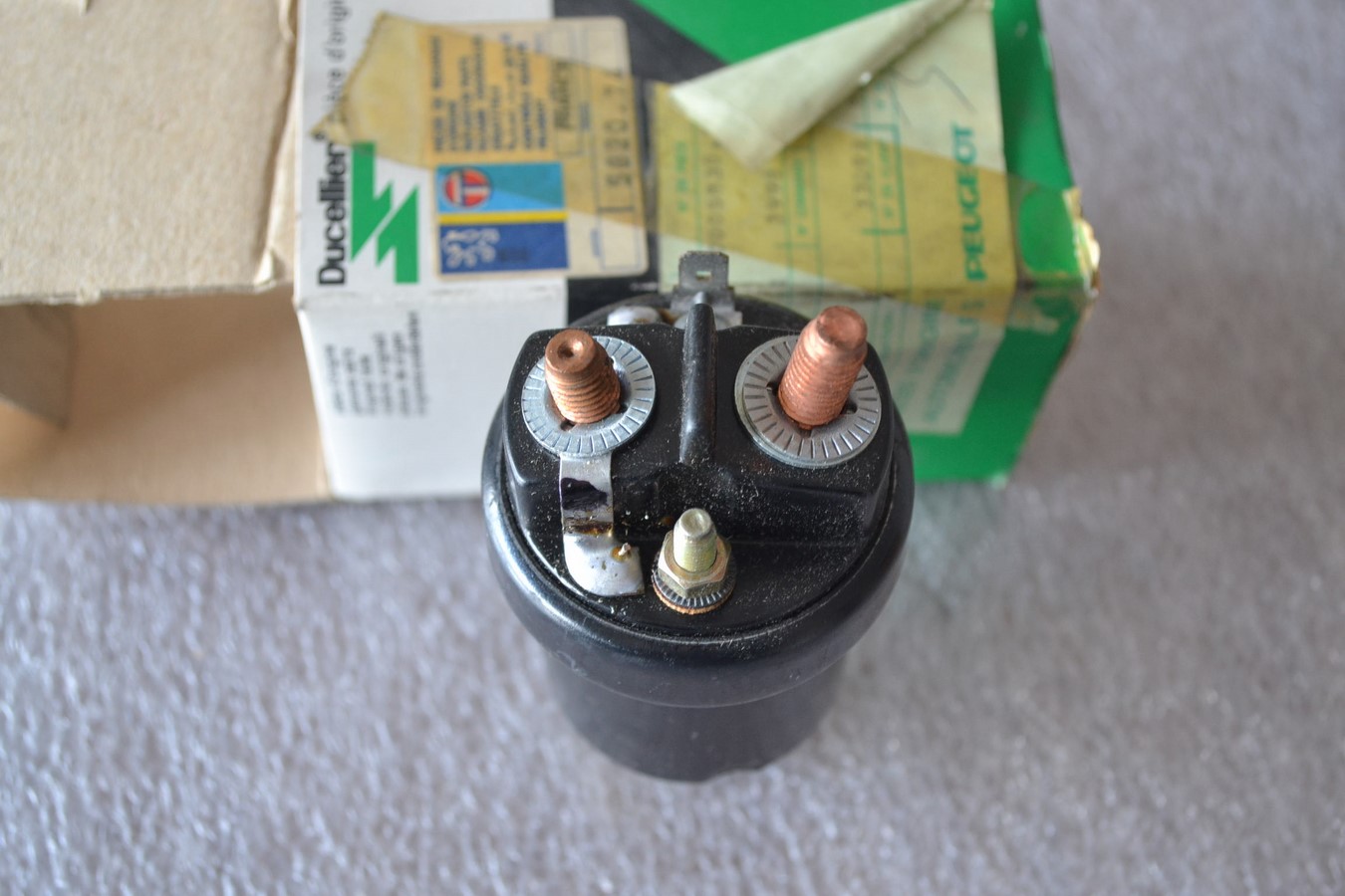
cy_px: 448
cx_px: 672
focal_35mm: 54
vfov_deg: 25.1
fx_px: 2017
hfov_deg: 36.9
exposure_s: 1/20
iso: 800
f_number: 5
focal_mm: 36
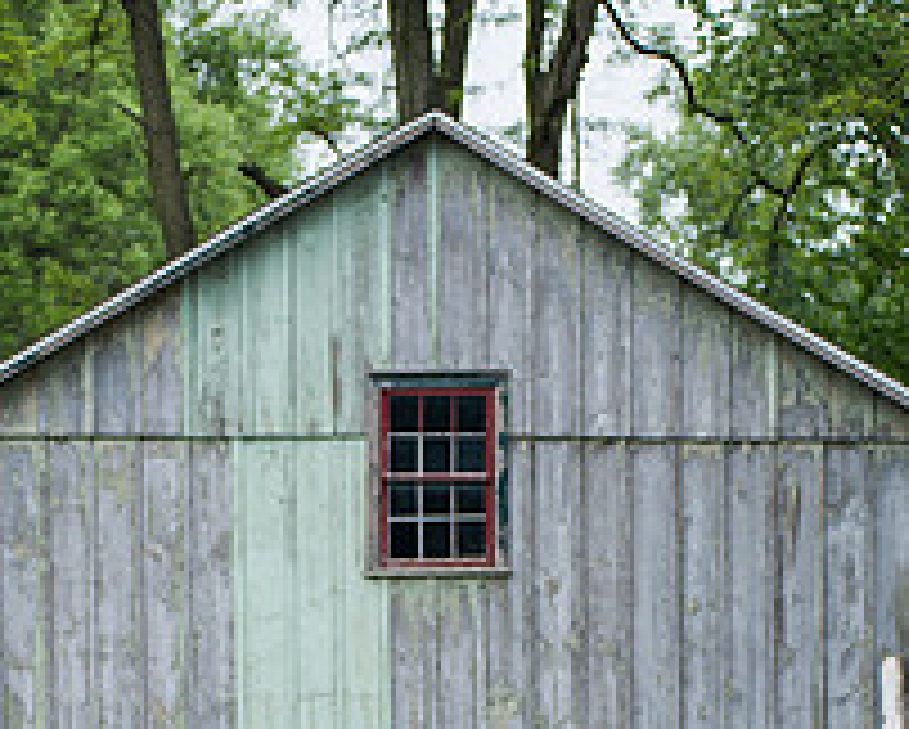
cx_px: 398
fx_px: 4497
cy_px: 832
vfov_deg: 9.2
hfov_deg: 11.5
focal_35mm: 167
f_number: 3.2
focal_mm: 80
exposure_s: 1/1250
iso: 200
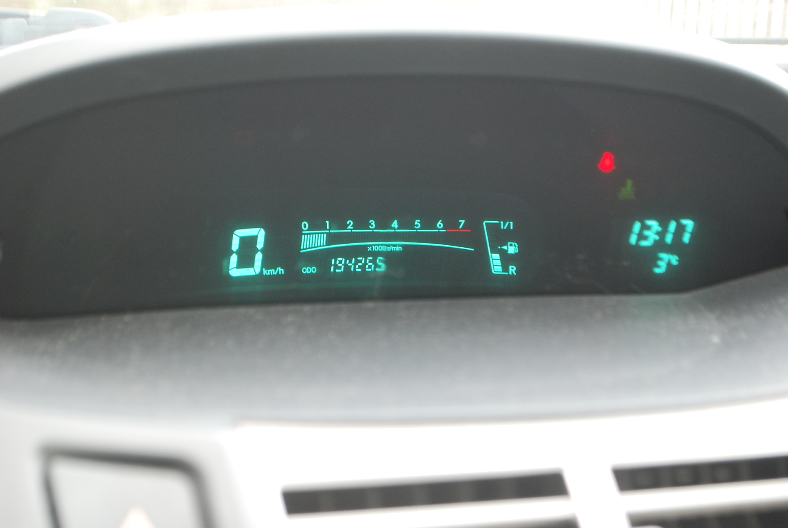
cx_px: 394
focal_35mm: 72
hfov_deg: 28.0
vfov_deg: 19.0
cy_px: 264
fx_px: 1578
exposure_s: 1/13
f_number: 5.6
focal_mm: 48
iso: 400
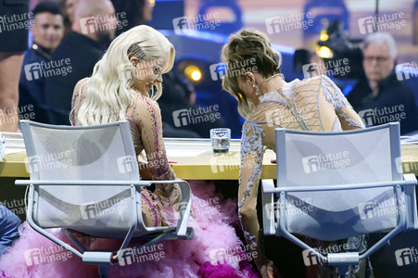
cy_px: 139
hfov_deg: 5.6
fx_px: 4293
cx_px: 209
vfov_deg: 3.7
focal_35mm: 370
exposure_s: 1/320
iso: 10000
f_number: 5.6
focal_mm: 370
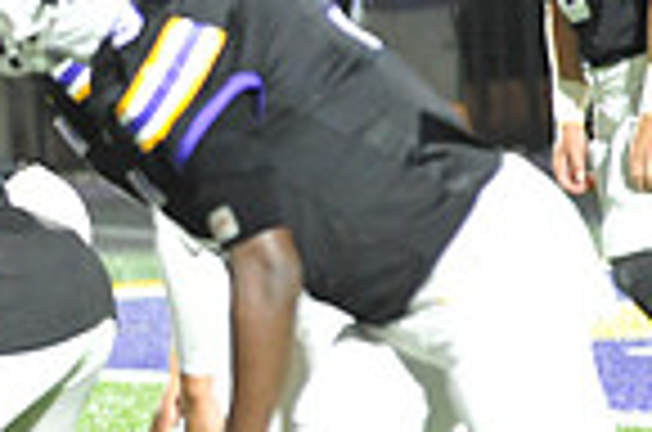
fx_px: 14493
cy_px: 207
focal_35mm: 802
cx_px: -454
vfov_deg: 1.7
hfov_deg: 2.6
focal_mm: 200
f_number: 5.6
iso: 4000
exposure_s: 1/125
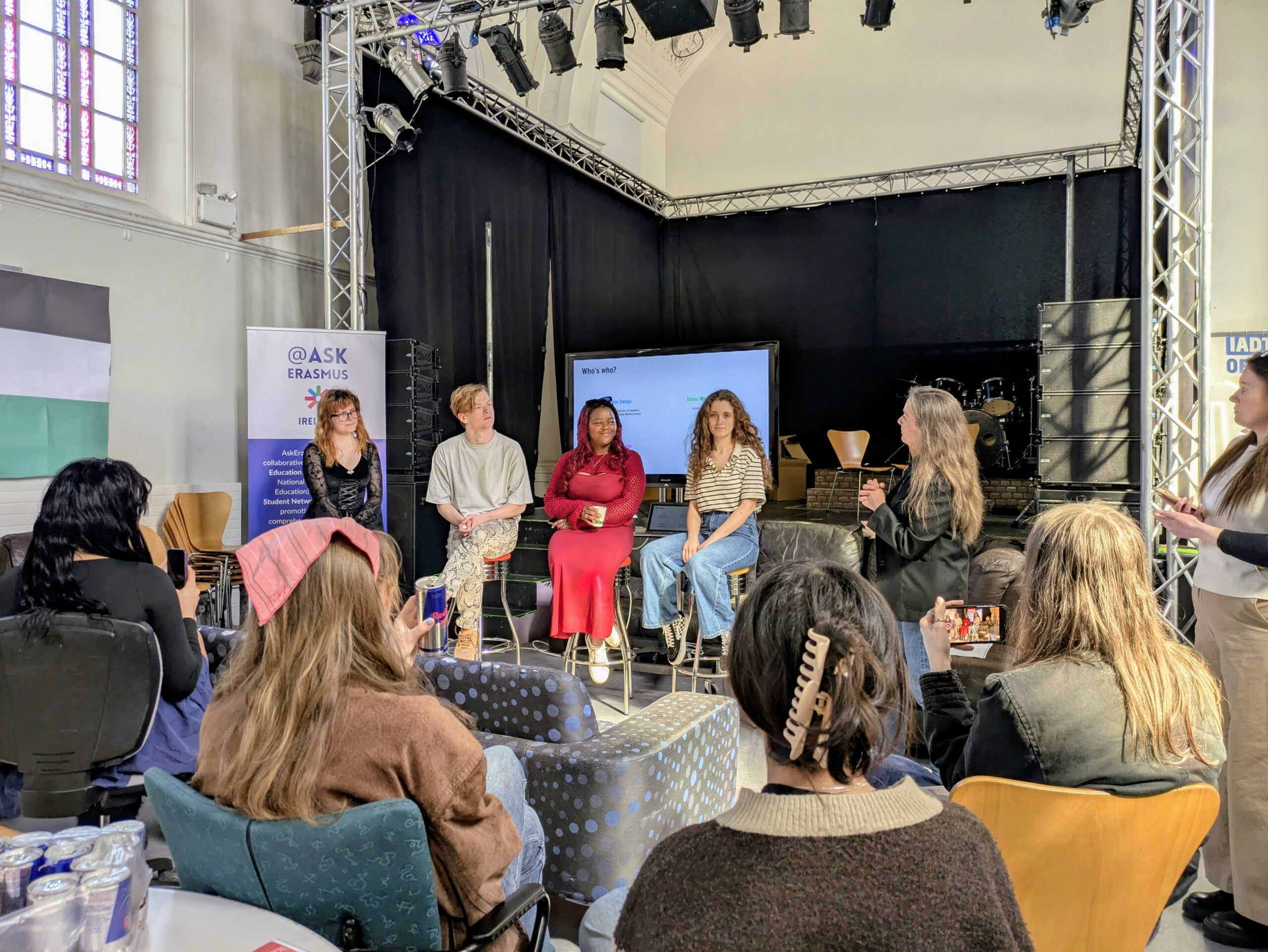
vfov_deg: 54.9
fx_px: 916
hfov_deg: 69.4
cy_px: 476
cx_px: 634
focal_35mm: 25
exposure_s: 1/100
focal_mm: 5.43
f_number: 1.89
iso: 57
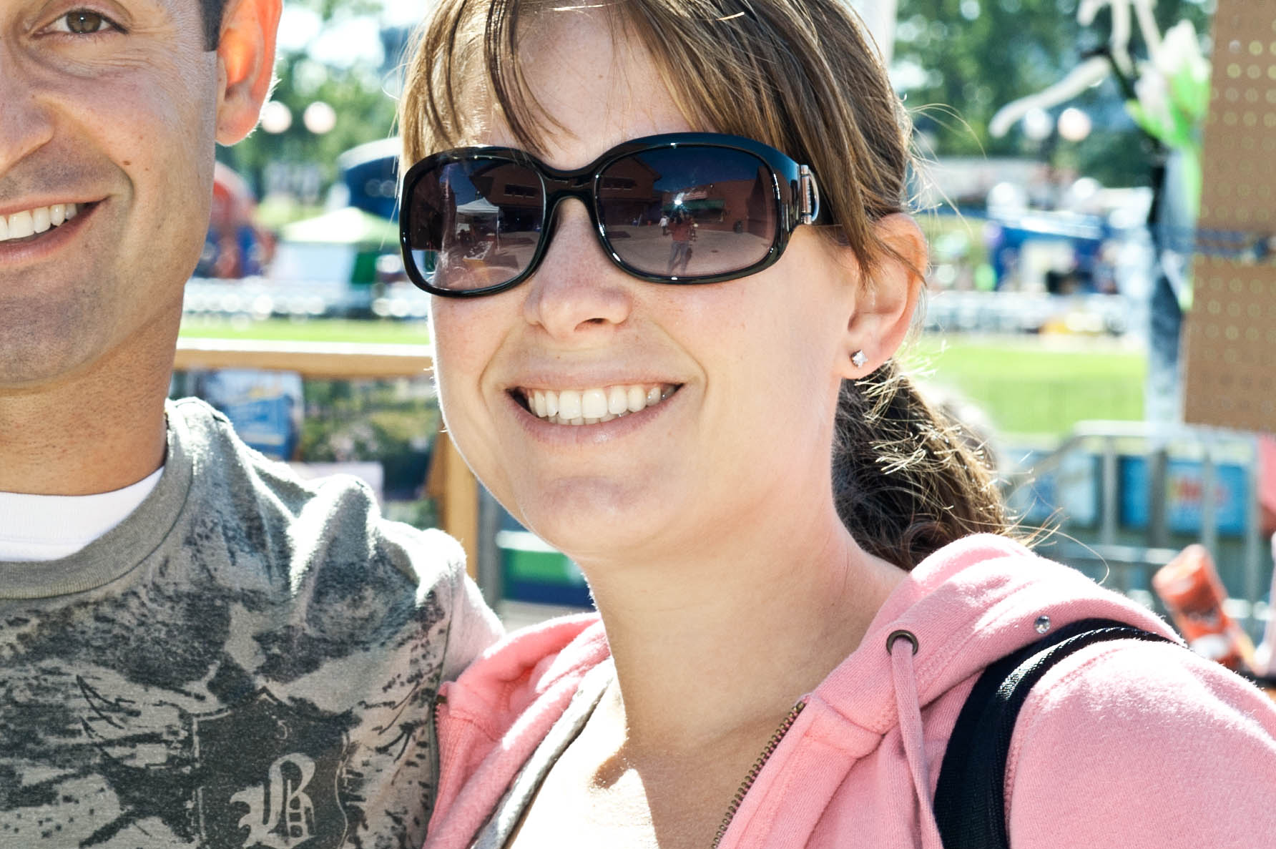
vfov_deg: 8.2
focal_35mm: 167
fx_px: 5915
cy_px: 372
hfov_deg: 12.2
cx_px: 132
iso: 400
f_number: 9
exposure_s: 1/200
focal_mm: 70
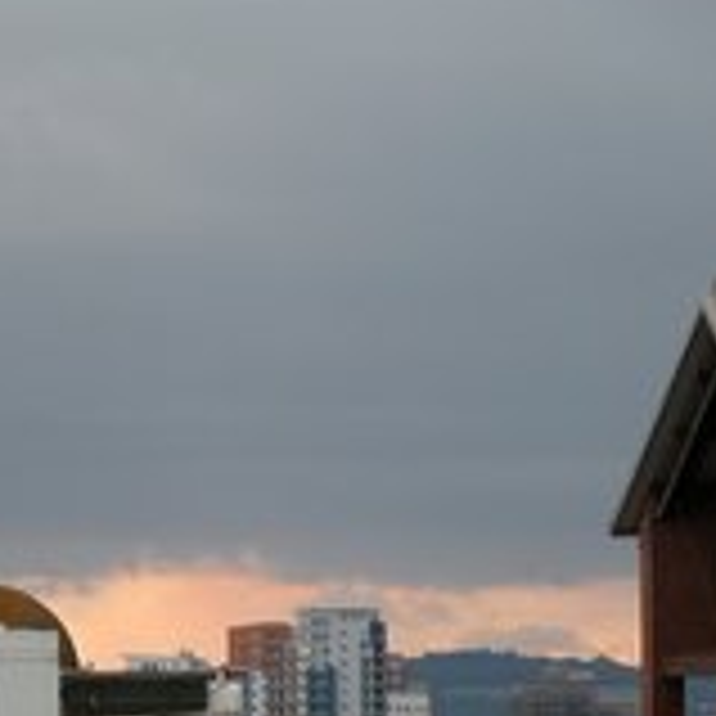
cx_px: 23
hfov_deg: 4.2
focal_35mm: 417
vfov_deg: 4.2
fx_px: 9758
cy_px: 612
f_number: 4
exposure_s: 1/65
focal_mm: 48.5
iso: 100
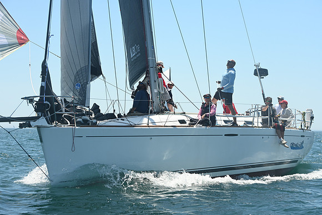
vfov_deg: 15.2
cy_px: 108
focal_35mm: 90
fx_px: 805
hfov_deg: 22.6
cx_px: 161
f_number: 7.1
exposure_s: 1/1000
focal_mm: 90
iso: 320
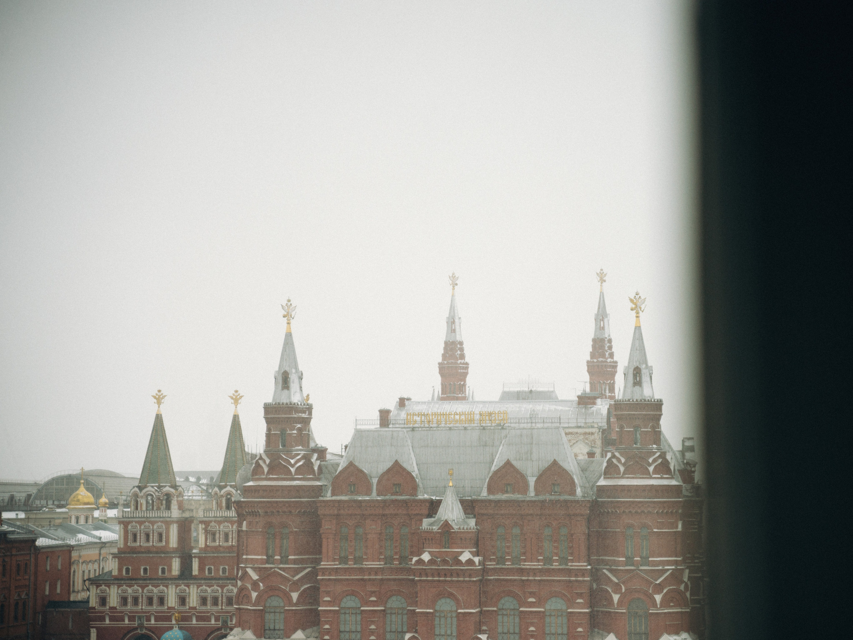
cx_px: 471
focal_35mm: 80
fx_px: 1964
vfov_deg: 18.5
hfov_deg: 24.5
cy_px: 319
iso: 1000
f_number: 2.8
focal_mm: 72
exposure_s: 1/6400
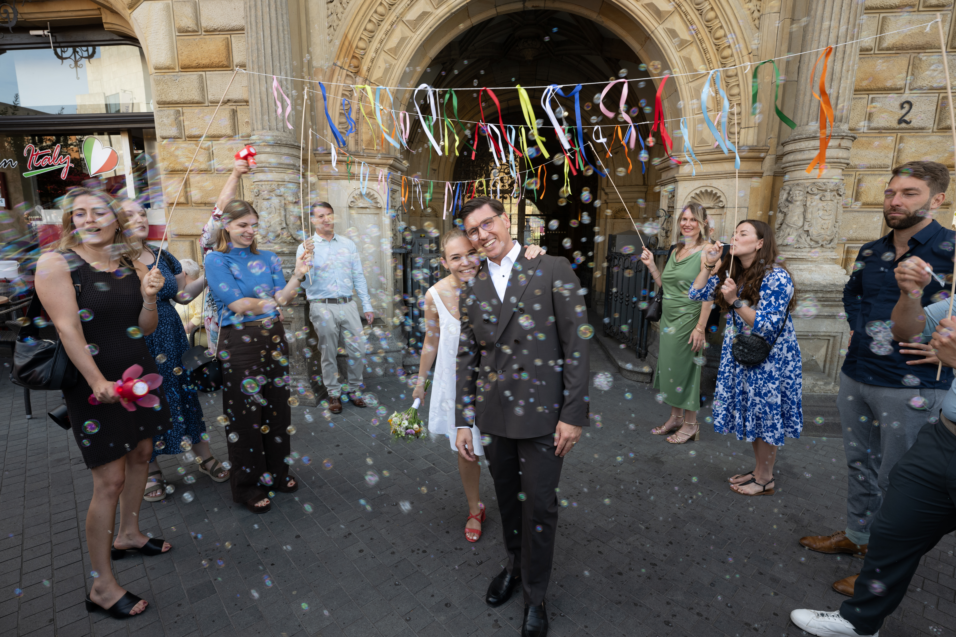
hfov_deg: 91.6
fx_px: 465
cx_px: 478
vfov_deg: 68.9
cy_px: 318
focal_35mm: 18
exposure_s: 1/60
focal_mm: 17.5
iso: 125
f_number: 7.1
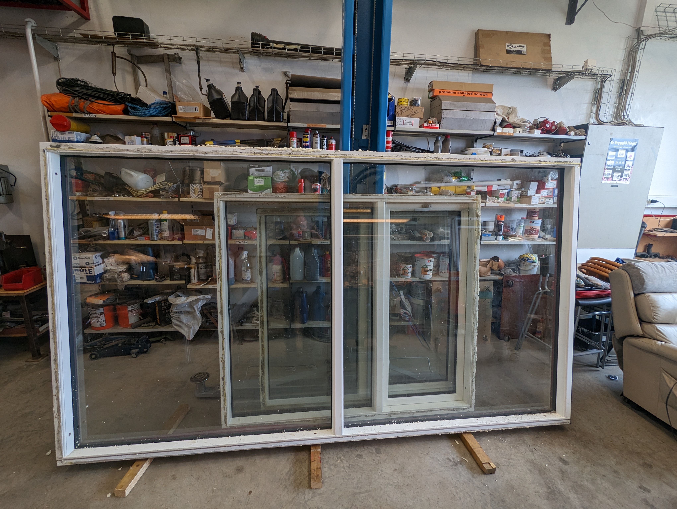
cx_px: 338
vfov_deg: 78.2
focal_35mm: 16
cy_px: 254
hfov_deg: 94.4
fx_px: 313
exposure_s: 1/25
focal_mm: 2.35
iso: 60
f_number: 2.2
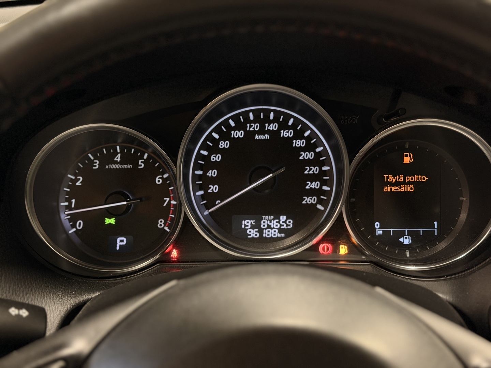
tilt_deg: -23.0
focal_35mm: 48
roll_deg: +0.0
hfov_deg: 39.7
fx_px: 681
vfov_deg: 30.3
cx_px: 246
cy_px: 184
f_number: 1.78
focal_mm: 6.76
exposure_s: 1/33
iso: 400
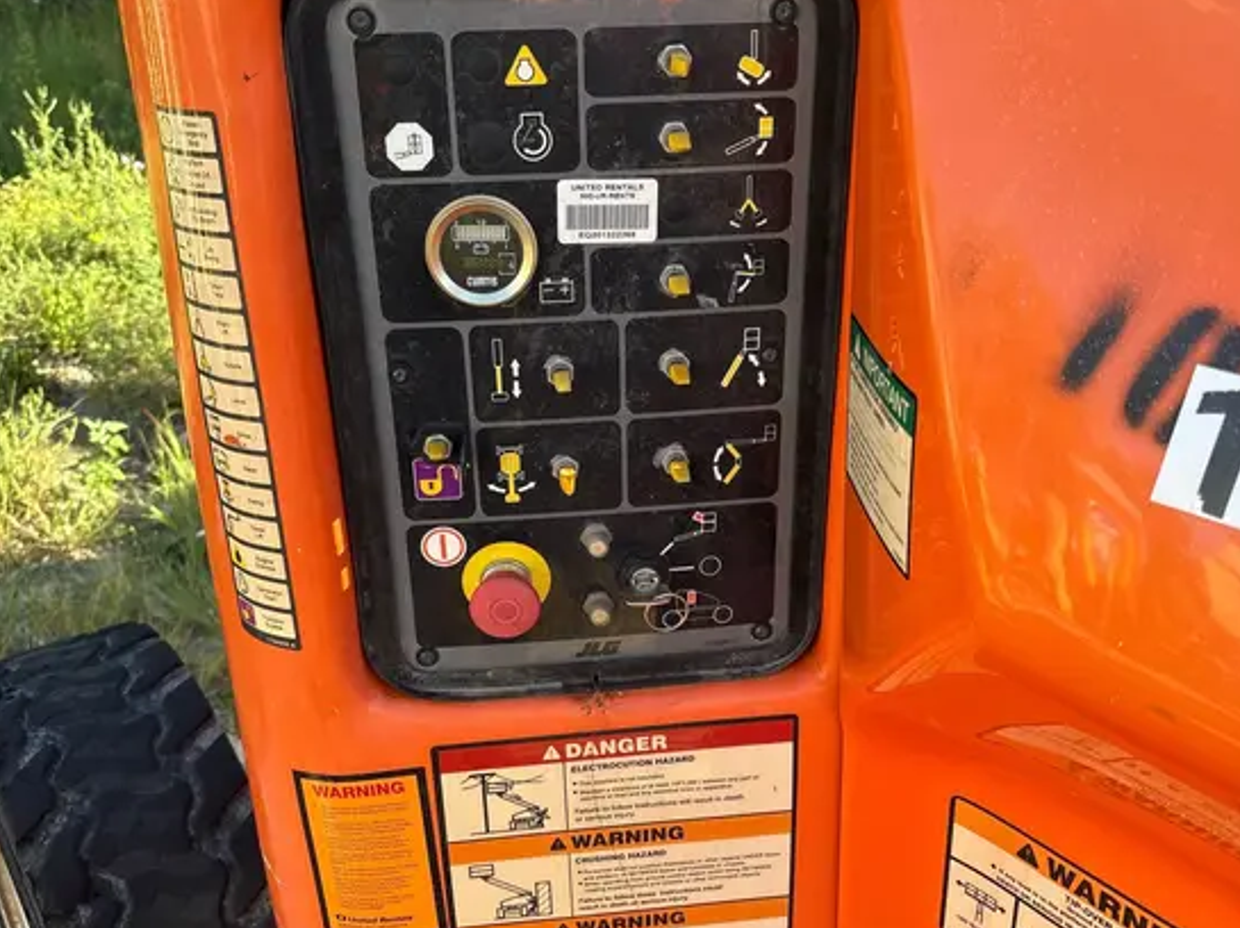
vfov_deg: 40.6
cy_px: 495
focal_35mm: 35
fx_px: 1253
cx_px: 621
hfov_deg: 52.7
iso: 50
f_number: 1.6
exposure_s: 1/408
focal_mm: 5.96
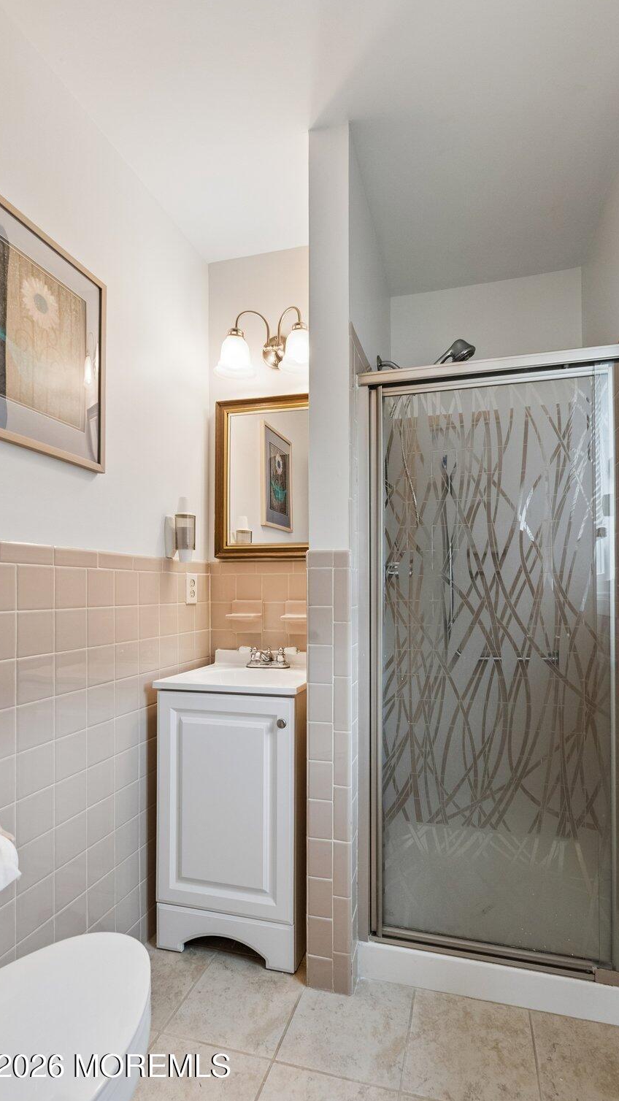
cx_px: 342
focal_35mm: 16
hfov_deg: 66.9
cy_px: 556
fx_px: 467
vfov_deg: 99.4
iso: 1250
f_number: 7.1
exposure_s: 1/100
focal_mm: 15
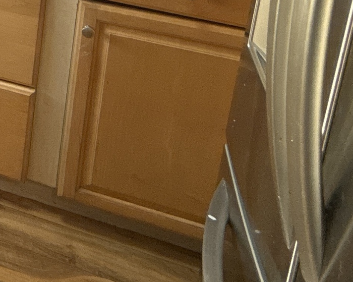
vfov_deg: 20.1
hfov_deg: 22.5
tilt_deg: -10.2
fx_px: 616
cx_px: -244
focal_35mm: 59
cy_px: -200
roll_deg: -0.3
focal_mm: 2.22
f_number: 2.2
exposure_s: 1/120
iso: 320
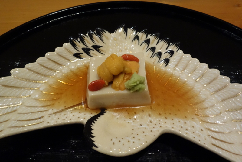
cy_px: 81
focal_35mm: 28
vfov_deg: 46.4
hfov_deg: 65.5
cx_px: 121
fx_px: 188
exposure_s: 1/30
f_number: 8
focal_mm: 10.4
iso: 2000
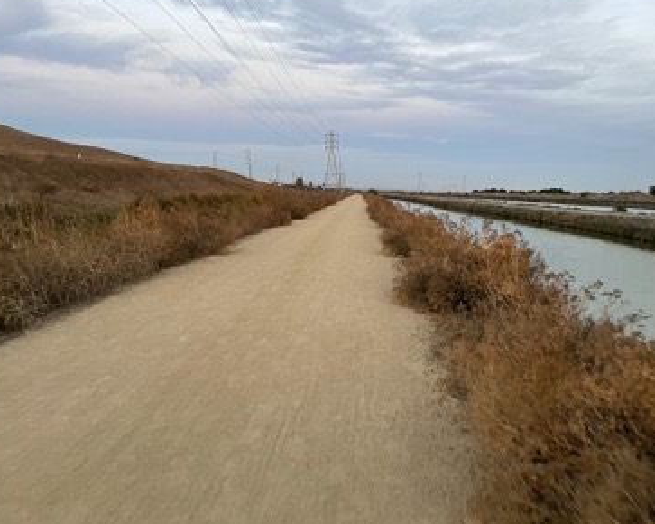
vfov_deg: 51.5
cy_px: 258
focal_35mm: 28
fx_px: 543
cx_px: 336
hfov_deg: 62.2
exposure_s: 1/60
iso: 200
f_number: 1.6
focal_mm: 4.2
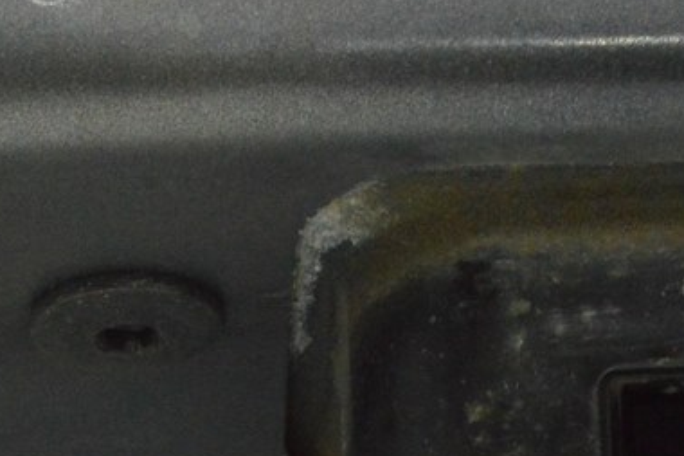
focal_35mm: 186
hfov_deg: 11.0
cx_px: 563
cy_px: 403
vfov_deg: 7.4
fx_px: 3532
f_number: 20
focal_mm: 46
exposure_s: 1/15
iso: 6400
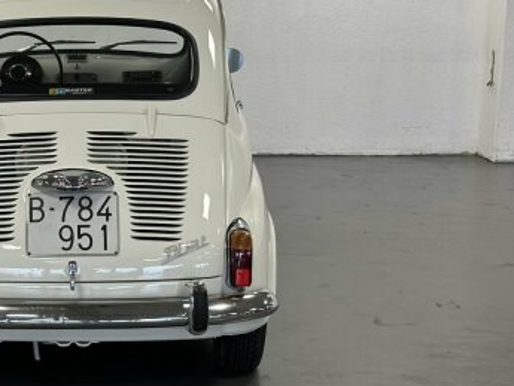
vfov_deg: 16.6
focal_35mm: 89
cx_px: 57
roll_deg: -0.4
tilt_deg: -12.2
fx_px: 1322
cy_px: 215
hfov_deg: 21.5
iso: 125
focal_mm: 6.86
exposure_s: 1/93
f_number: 1.78
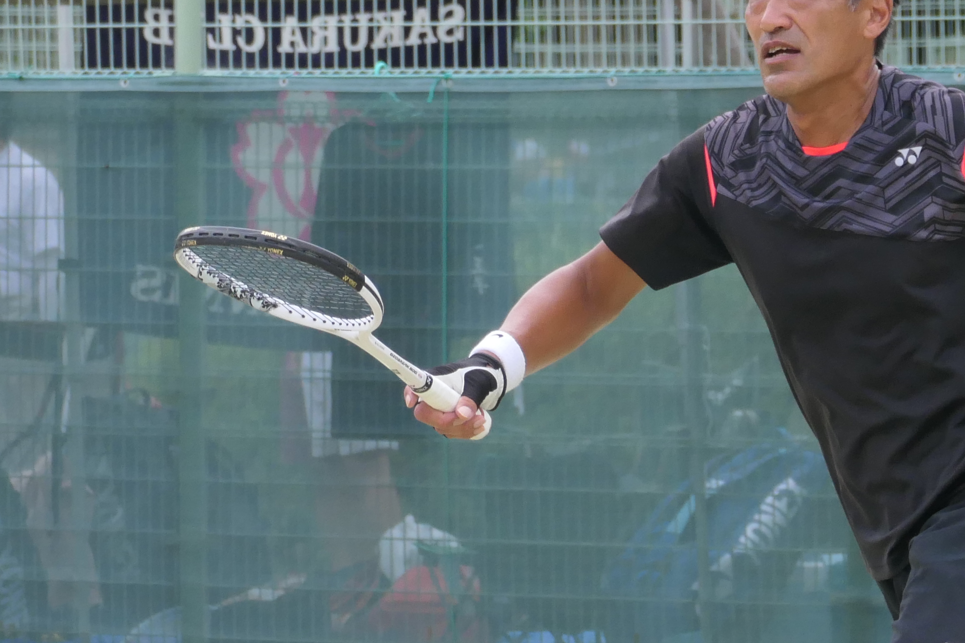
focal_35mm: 392
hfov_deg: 5.2
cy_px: 478
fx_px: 10506
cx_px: 1028
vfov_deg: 3.5
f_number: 3.9
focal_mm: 56.08
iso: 640
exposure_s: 1/3200
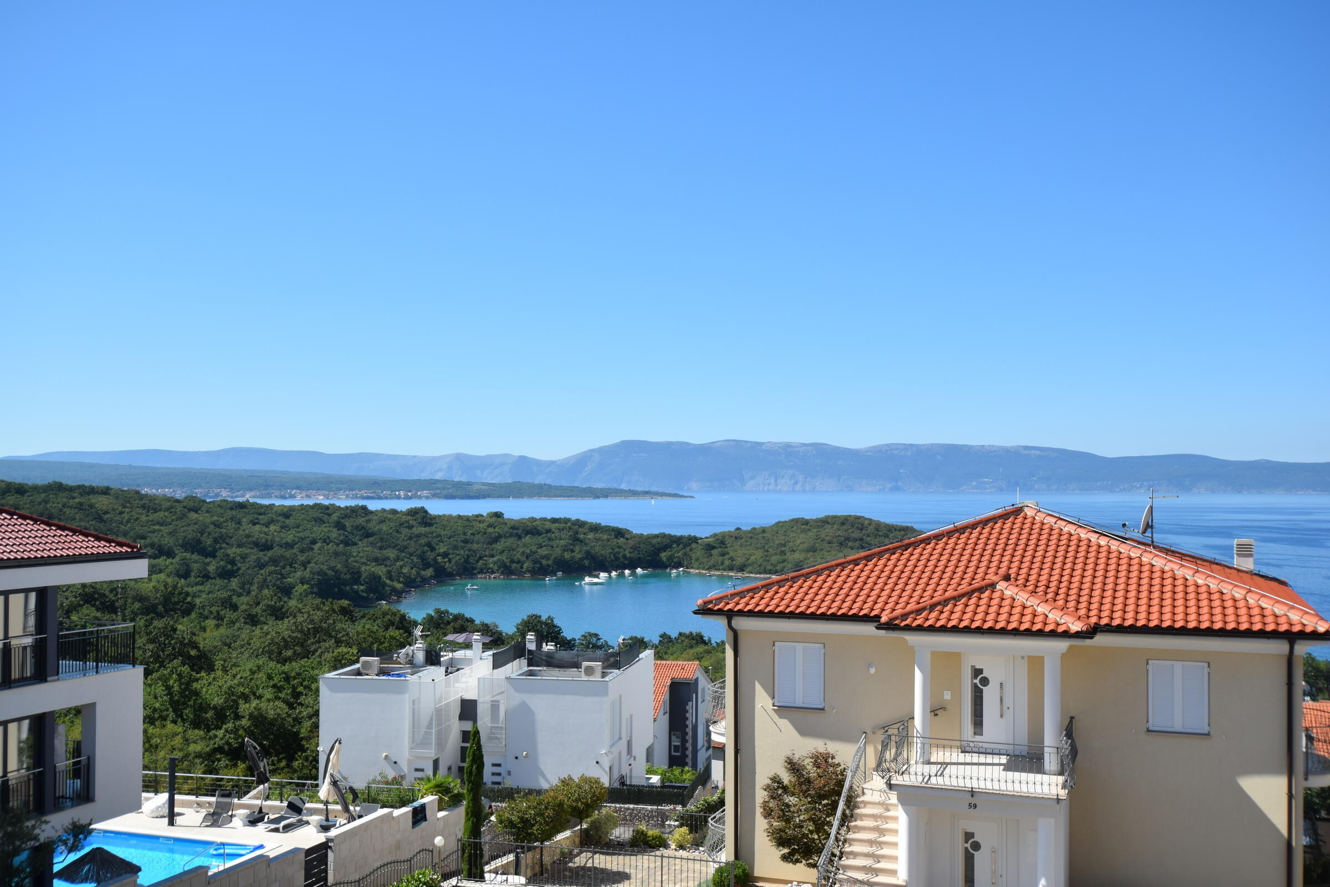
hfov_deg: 53.1
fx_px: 1330
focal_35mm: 36
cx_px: 665
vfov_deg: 36.9
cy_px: 444
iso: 200
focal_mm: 24
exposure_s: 1/320
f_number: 9
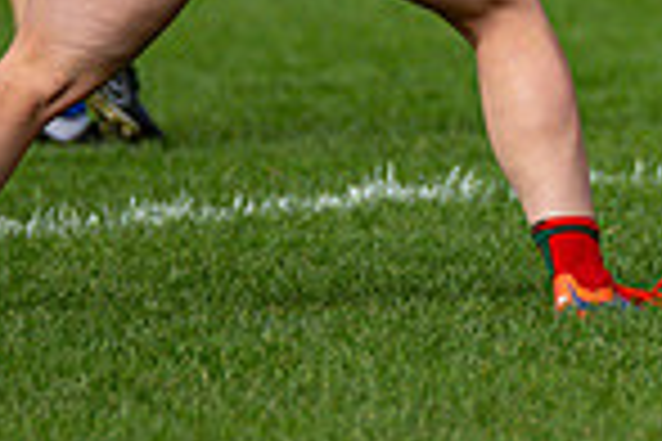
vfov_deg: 0.8
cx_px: 1247
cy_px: -261
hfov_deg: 1.2
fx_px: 32619
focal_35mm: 1774
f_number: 2.8
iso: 500
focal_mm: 300
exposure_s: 1/6400
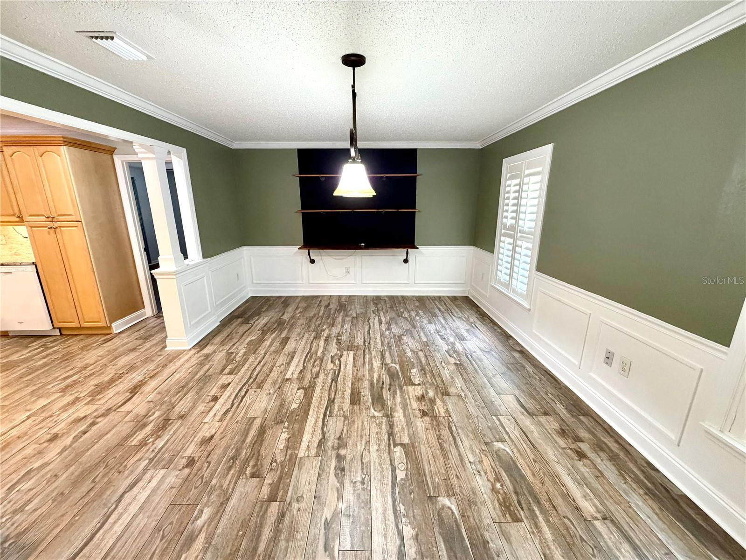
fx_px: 302
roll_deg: +0.9
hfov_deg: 102.1
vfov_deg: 85.7
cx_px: 373
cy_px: 280
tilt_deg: -14.4
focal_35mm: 14
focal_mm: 2.22
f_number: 2.2
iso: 400
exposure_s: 1/60
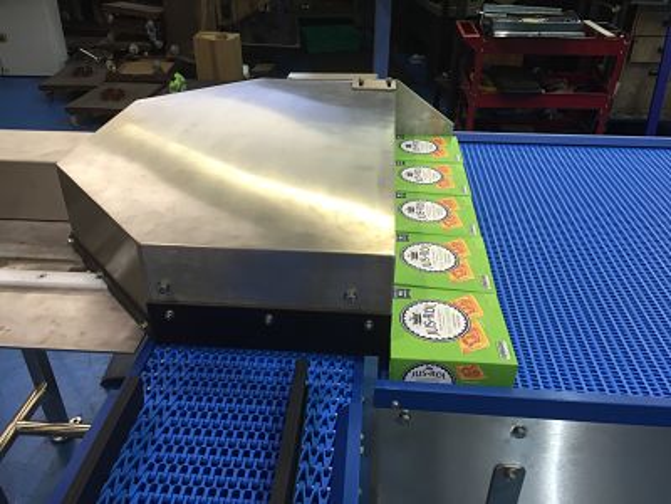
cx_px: 336
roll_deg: -0.4
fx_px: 562
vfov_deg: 48.2
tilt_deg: -31.6
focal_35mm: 29
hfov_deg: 61.7
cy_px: 252
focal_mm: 4.15
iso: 40
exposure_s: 1/33
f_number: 2.2
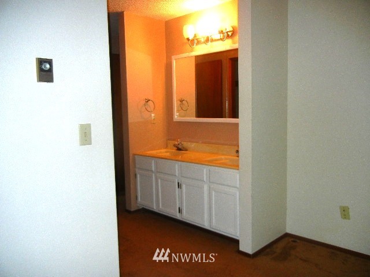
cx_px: 185
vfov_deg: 46.8
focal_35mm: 30
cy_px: 138
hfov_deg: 60.0
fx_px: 321
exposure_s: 1/30
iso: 200
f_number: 3.5
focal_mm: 5.4
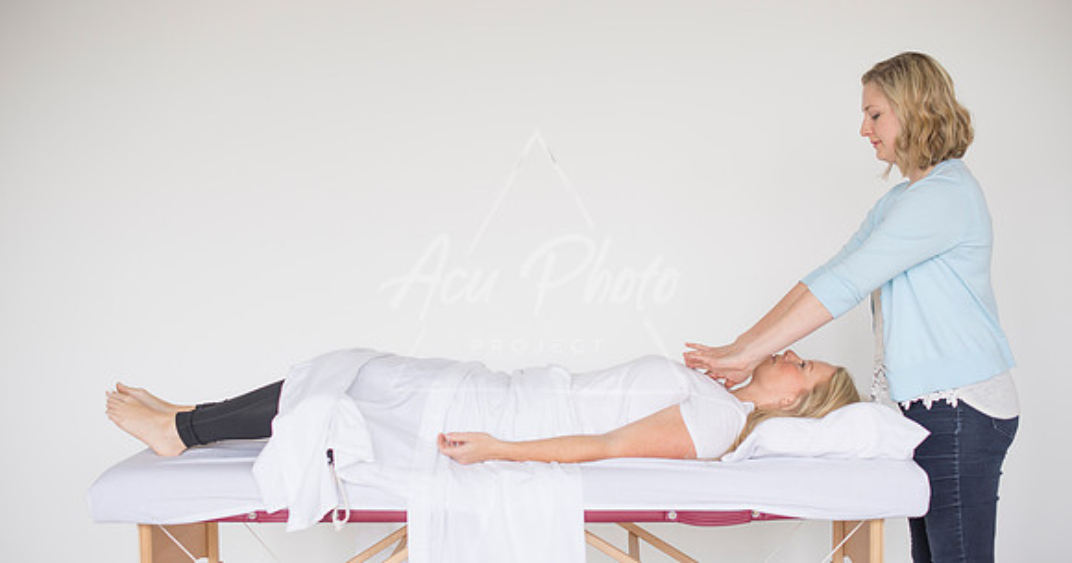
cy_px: 280
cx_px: 533
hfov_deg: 39.4
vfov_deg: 21.3
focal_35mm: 54
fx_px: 1498
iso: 200
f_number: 2.5
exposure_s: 1/320
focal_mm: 50
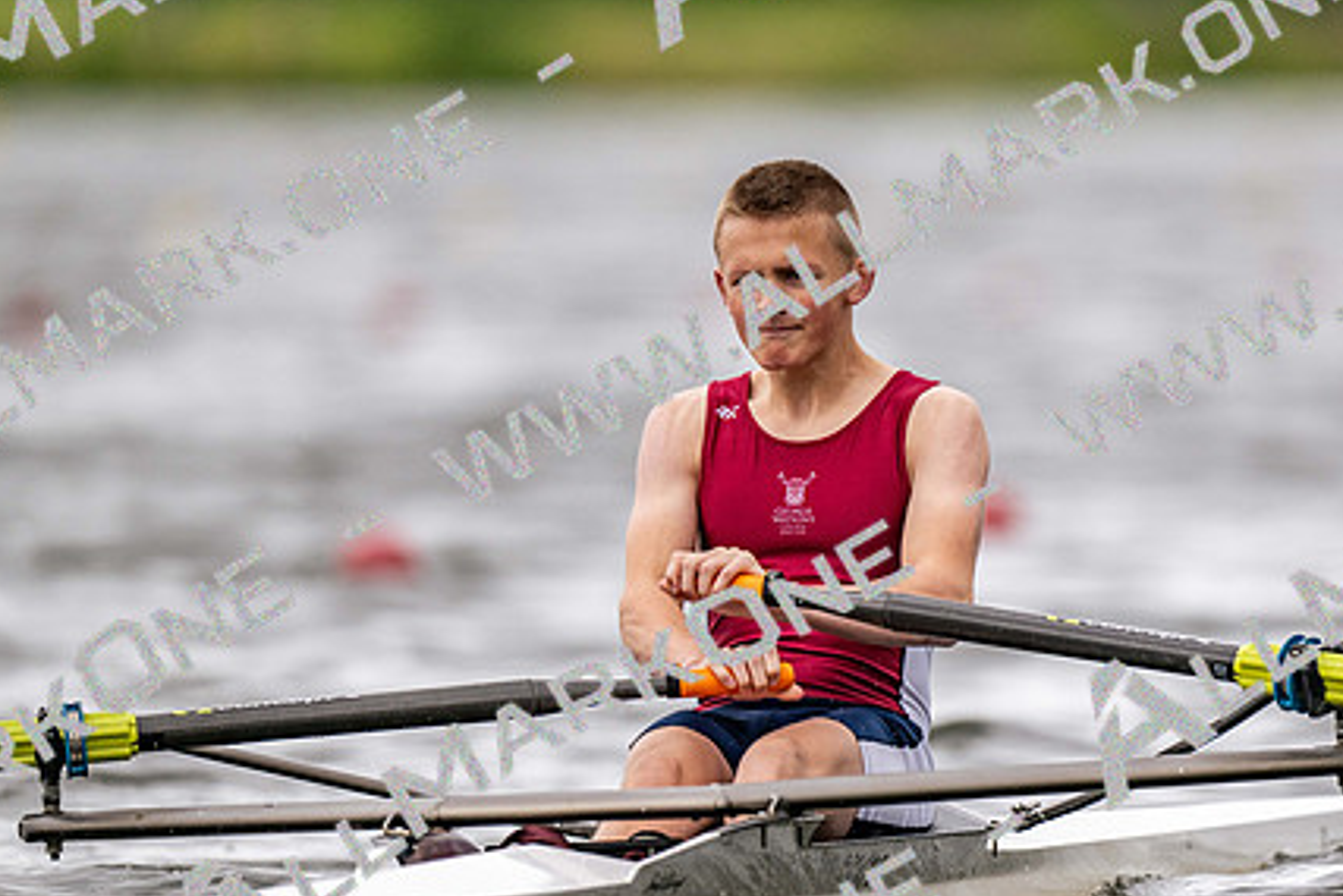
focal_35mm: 815
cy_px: 511
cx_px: 821
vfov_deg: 1.7
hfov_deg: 2.5
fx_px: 30413
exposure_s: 1/2500
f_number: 4
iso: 400
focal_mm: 600
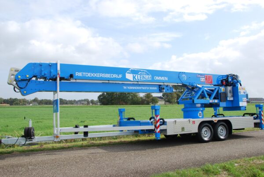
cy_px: 88
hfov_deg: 57.2
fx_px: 242
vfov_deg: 40.1
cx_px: 132
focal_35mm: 33
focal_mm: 22
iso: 100
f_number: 7.1
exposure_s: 1/200
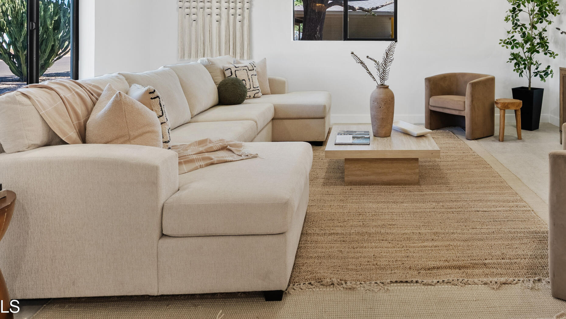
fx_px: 405
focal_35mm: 27
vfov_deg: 39.7
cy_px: 30
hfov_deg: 68.1
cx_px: 373
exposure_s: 1/2.5
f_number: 8
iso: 100
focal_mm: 16
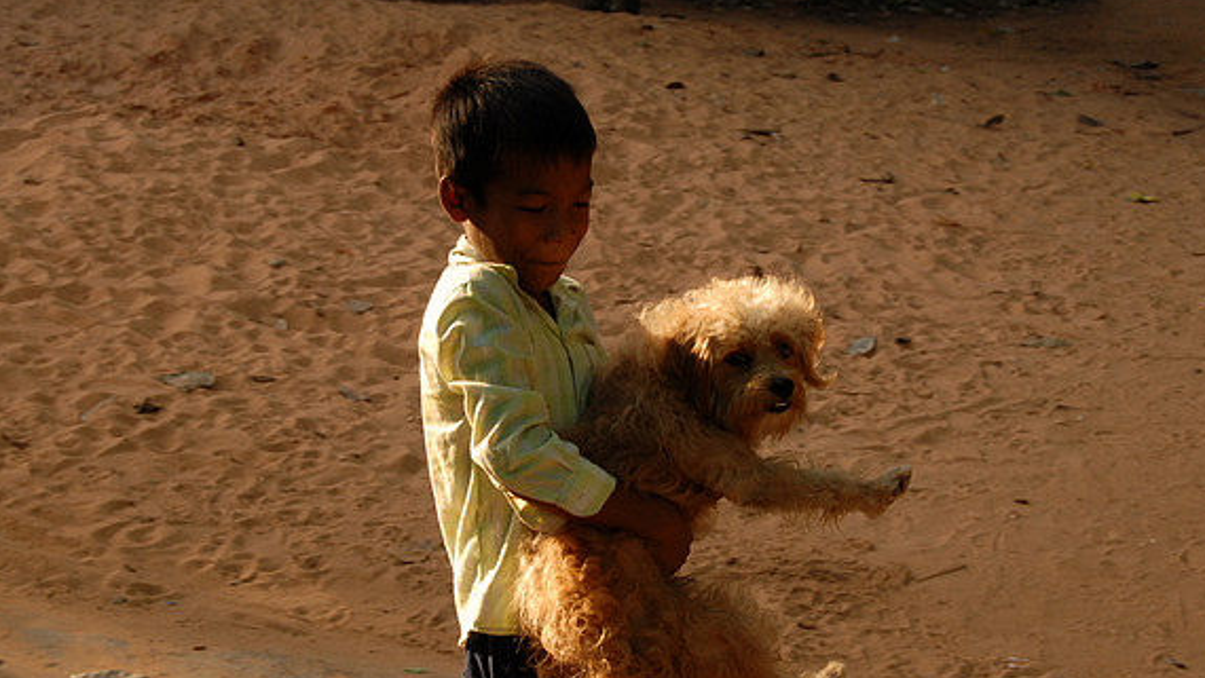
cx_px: 611
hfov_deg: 32.8
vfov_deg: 18.8
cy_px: 368
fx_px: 2045
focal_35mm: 64
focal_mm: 40
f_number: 7.1
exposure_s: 1/200
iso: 400
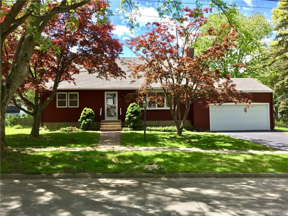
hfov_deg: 61.7
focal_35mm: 29
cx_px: 144
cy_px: 108
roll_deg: +0.0
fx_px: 241
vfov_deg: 48.2
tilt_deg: +1.9
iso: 32
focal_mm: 4.15
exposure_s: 1/599
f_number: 2.2
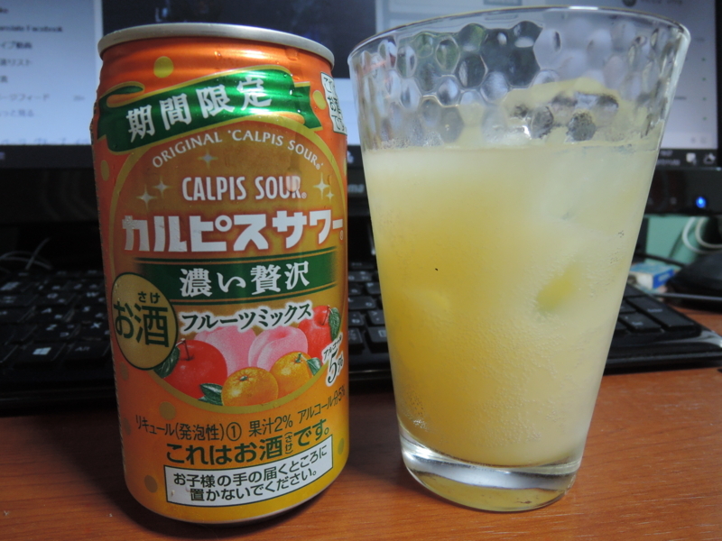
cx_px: 361
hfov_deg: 71.6
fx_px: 501
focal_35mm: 24
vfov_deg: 56.8
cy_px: 270
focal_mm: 5.1
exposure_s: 1/20
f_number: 2.8
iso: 400
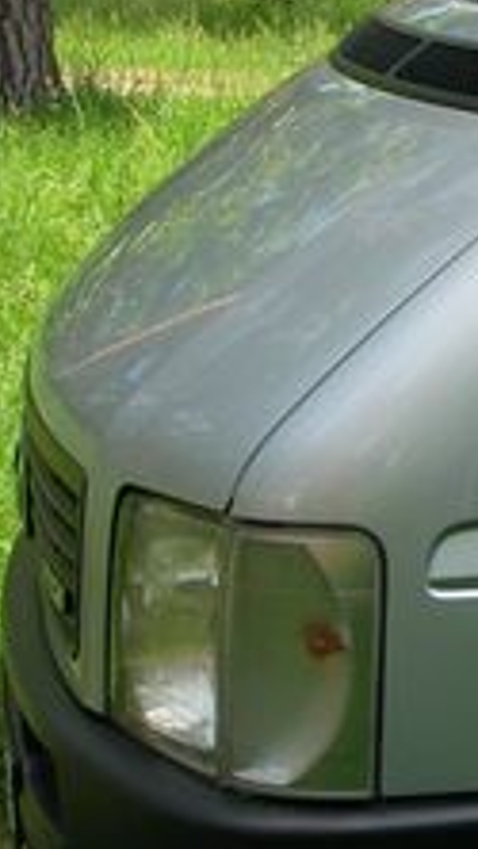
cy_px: 164
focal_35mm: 112
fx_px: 2522
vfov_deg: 18.9
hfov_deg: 9.7
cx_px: 1105
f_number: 4.8
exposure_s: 1/153
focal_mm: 7.8
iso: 50
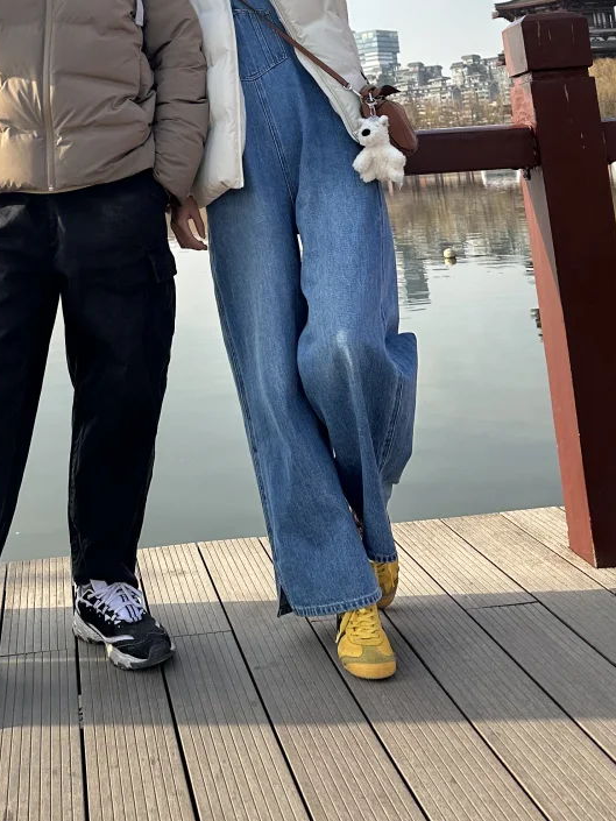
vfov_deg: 35.2
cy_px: 0
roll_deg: +3.9
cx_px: 128
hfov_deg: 29.1
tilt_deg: +9.8
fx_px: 1162
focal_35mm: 49
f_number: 1.78
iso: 80
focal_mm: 6.86
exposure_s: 1/4762
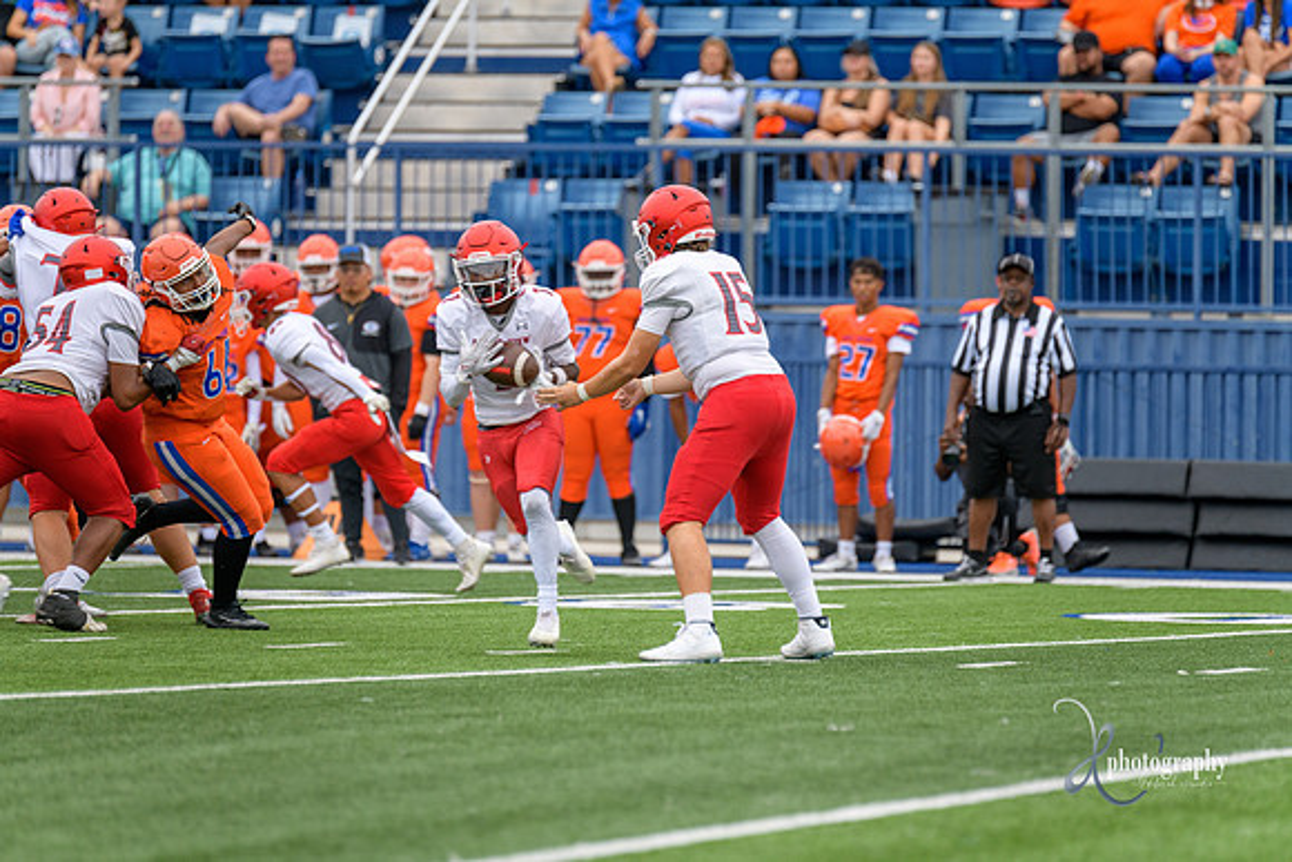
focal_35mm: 300
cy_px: 431
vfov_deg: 4.6
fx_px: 10769
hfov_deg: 6.9
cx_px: 646
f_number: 3.5
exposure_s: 1/800
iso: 450
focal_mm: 300
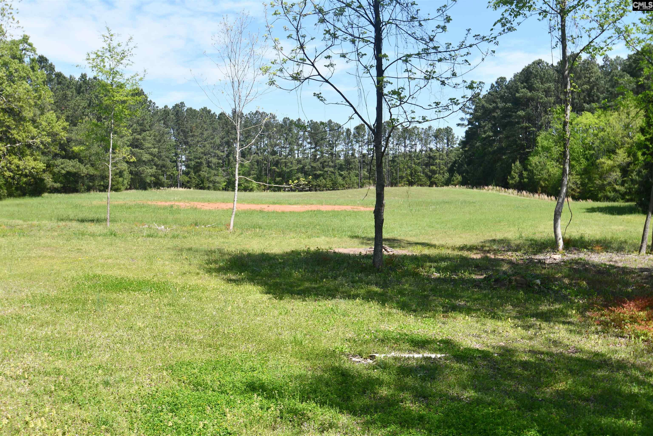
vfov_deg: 36.9
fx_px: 653
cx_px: 326
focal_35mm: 36
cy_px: 218
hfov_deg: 53.1
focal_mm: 24
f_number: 8
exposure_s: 1/250
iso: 125
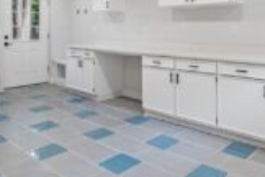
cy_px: 25
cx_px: 175
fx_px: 272
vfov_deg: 34.4
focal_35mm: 37
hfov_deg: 51.0
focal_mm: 10
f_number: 9
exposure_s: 1/8
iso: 250
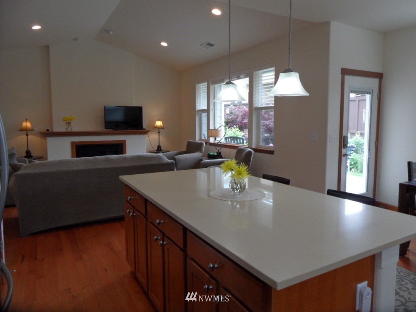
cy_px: 156
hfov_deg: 71.6
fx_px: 288
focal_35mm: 24
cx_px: 208
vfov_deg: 56.8
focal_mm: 3.9
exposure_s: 1/60
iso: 100
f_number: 3.2
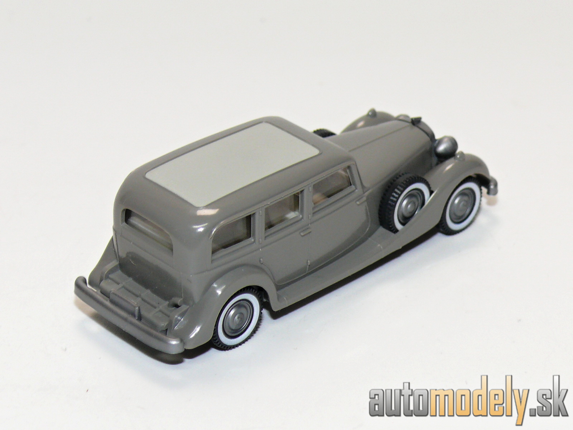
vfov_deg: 12.5
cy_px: 215
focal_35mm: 119
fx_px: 1970
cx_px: 286
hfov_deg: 16.6
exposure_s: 1/30
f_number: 4
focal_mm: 14.6
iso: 100
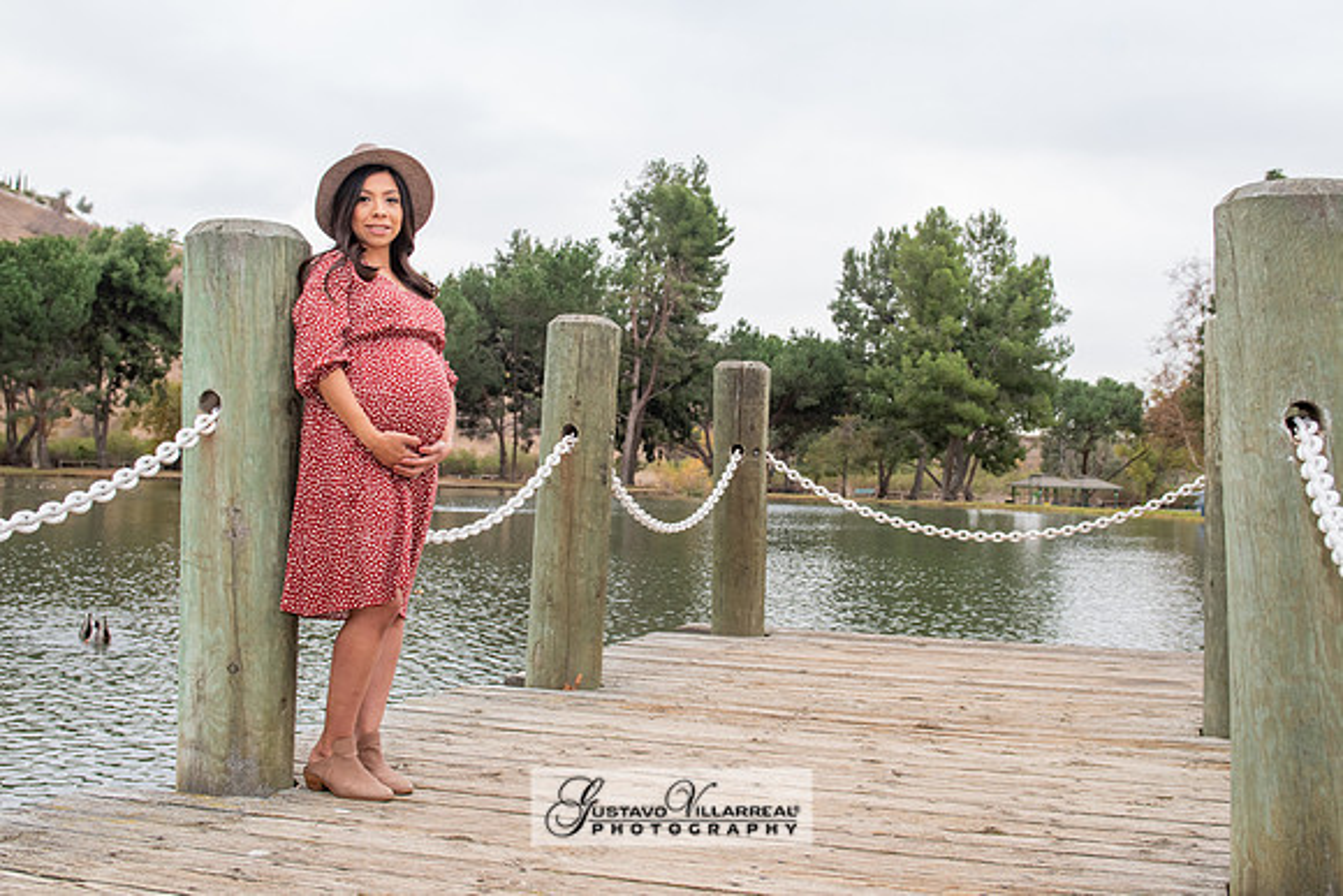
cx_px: 674
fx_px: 1601
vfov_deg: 31.3
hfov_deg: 45.5
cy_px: 400
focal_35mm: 43
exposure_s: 1/125
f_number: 5
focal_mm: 31
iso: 500
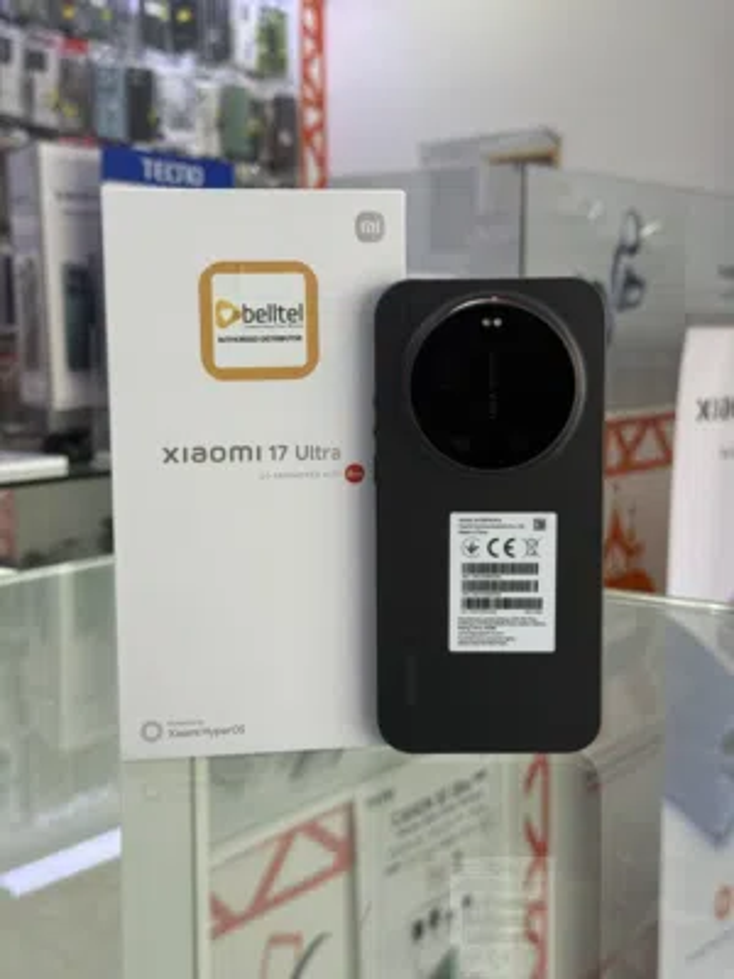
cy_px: 490
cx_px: 367
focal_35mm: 48
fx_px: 1357
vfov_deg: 39.7
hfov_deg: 30.3
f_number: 1.78
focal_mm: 6.76
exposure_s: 1/631
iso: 64
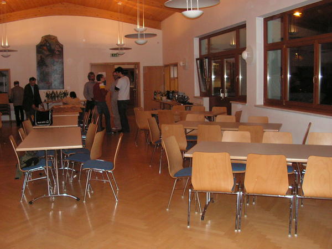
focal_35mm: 36
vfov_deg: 39.7
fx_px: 345
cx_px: 166
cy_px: 124
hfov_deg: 51.4
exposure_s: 1/40
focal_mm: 6
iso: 160
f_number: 3.2
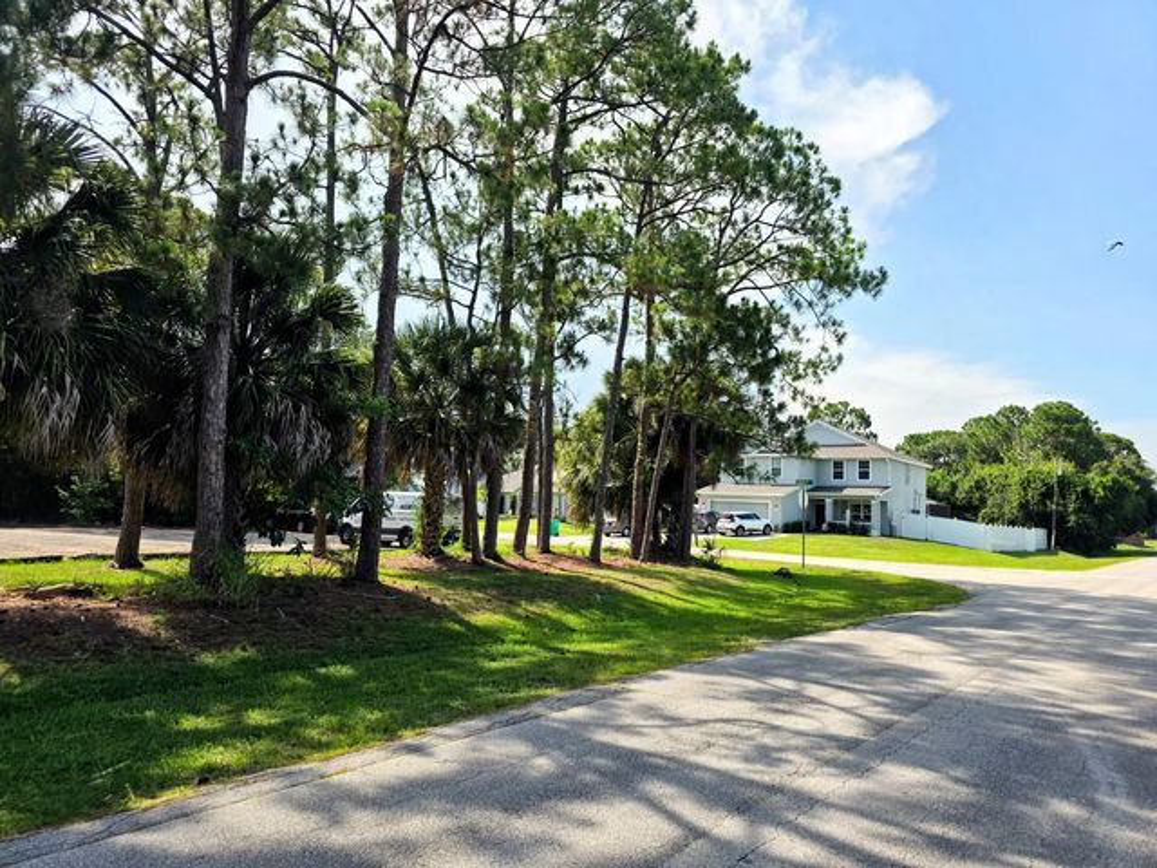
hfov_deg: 73.9
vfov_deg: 58.9
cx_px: 578
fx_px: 769
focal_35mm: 23
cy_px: 434
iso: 80
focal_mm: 6.3
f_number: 1.7
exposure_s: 1/3657
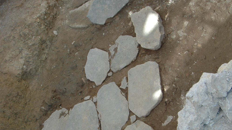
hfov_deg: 36.6
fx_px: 351
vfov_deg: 20.7
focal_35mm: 57
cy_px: 115
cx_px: 116
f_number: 6.3
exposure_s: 1/160
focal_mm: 24
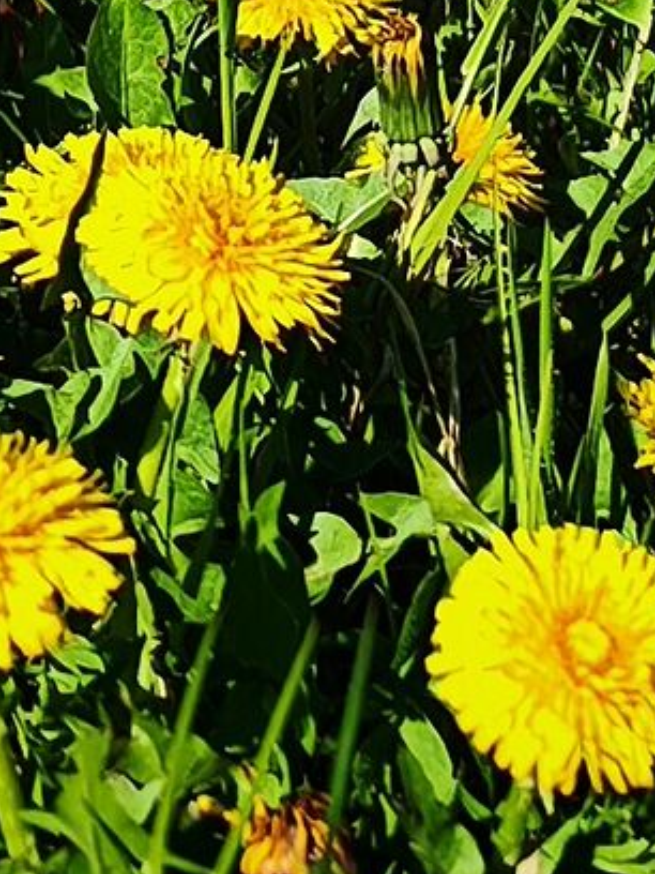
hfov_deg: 8.9
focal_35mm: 159
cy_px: -1604
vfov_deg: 9.9
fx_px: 4011
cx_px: -509
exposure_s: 1/1400
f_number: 2
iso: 50
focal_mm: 6.83
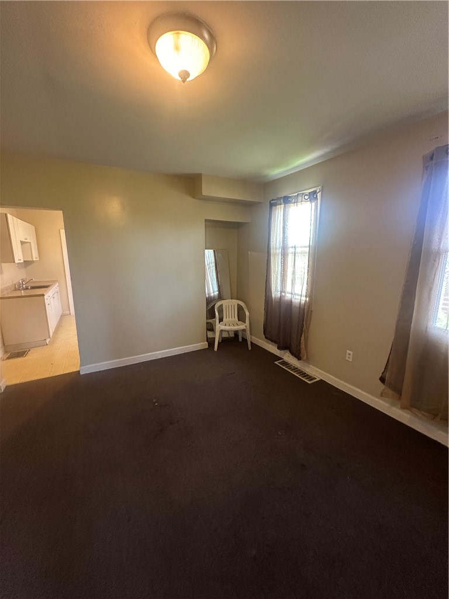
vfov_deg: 102.1
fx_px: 242
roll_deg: +1.2
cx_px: 224
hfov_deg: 85.7
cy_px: 300
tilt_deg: -11.1
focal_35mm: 14
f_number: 2.2
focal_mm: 2.22
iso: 500
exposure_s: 1/60
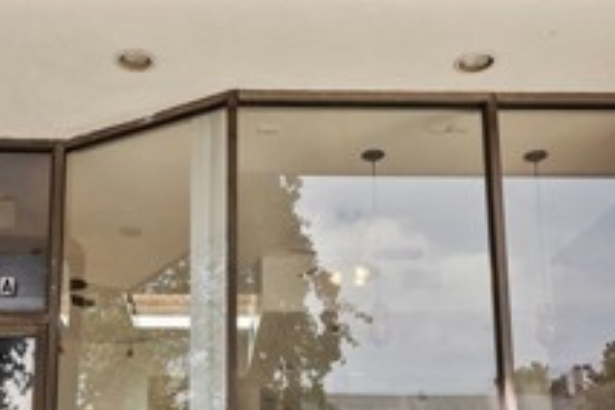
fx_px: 820
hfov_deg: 40.7
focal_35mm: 48
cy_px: 365
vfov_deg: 27.1
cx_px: 211
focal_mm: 16
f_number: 5
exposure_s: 1/400
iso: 100
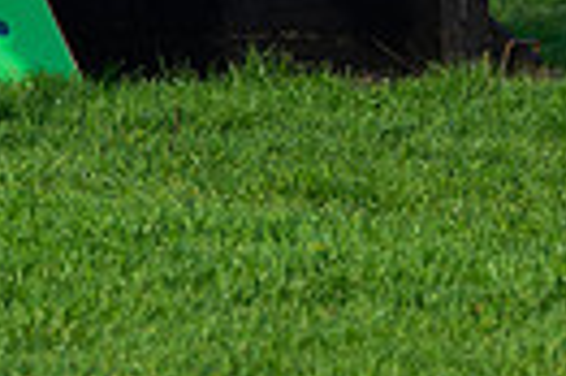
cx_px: -534
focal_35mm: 584
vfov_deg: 2.3
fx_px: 9170
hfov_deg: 3.5
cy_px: -505
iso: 400
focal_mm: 120
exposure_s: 1/3200
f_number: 4
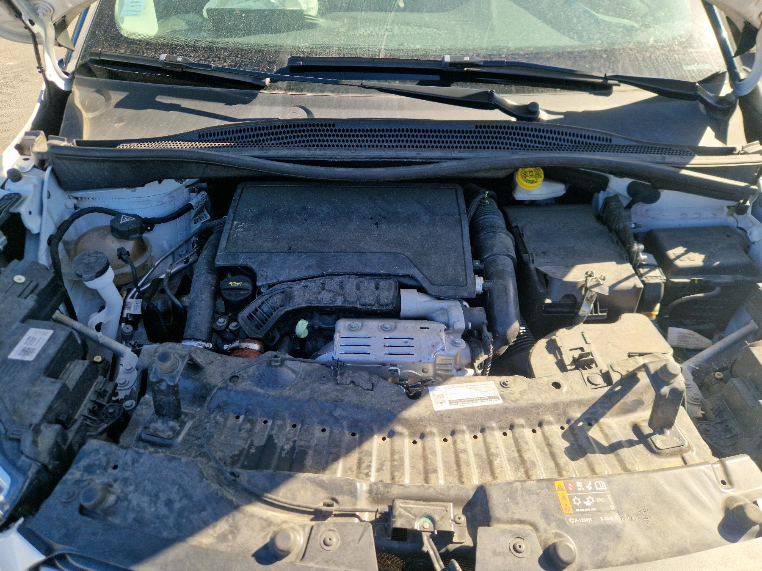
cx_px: 381
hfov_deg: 73.9
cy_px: 286
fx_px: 506
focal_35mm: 23
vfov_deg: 58.9
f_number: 1.8
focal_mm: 5.4
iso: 50
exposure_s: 1/370
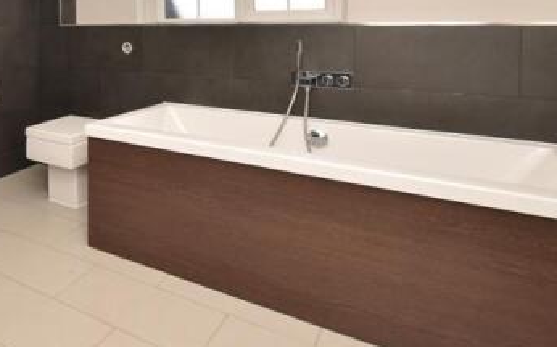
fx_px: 440
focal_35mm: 29
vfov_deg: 39.9
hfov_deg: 58.5
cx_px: 93
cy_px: 33
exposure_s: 1/200
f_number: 8
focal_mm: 10
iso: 500
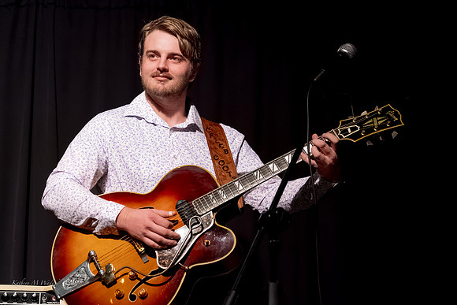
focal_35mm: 118
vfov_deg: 11.6
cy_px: 152
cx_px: 228
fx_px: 1498
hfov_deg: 17.3
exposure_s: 1/125
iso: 8000
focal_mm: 118
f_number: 6.3
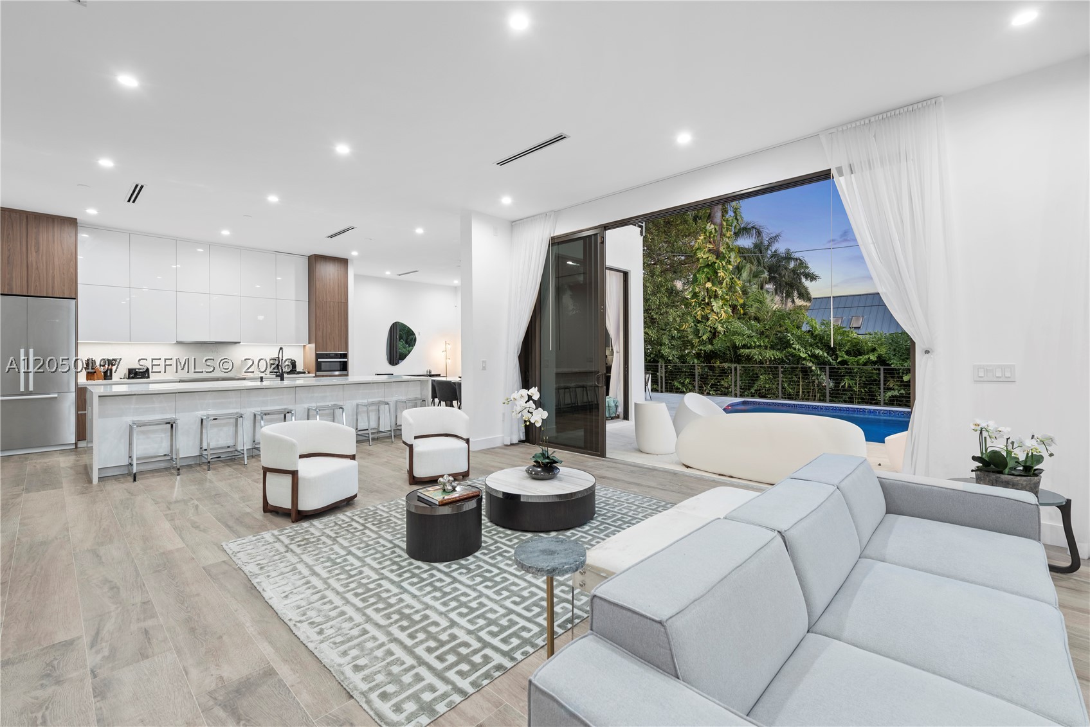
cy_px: 364
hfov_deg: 100.4
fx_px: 454
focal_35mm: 15
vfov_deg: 77.4
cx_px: 545
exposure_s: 1/3
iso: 320
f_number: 8
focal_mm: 15
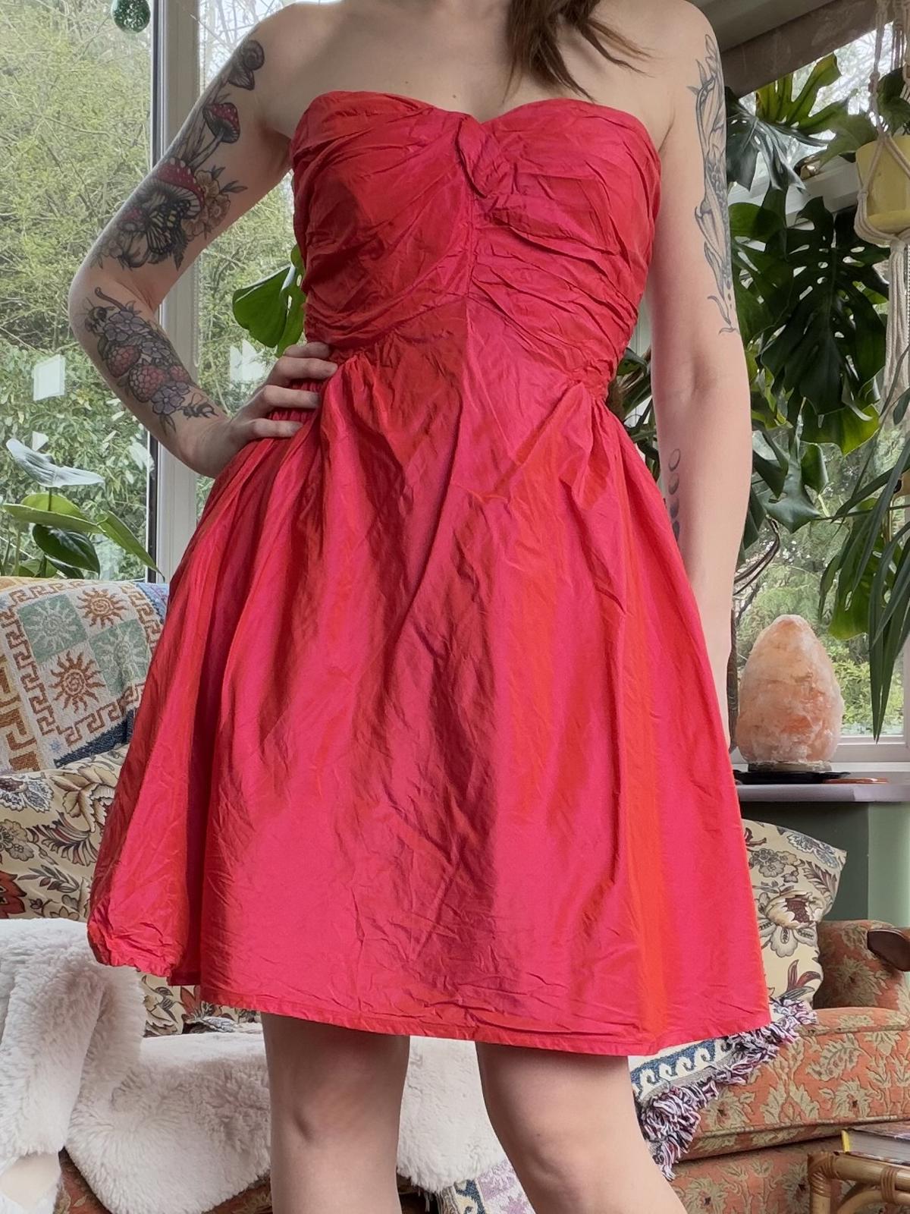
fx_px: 1052
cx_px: 455
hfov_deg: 46.8
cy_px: 607
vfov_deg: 60.0
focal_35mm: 30
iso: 64
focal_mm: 2.71
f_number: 1.9
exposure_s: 1/121
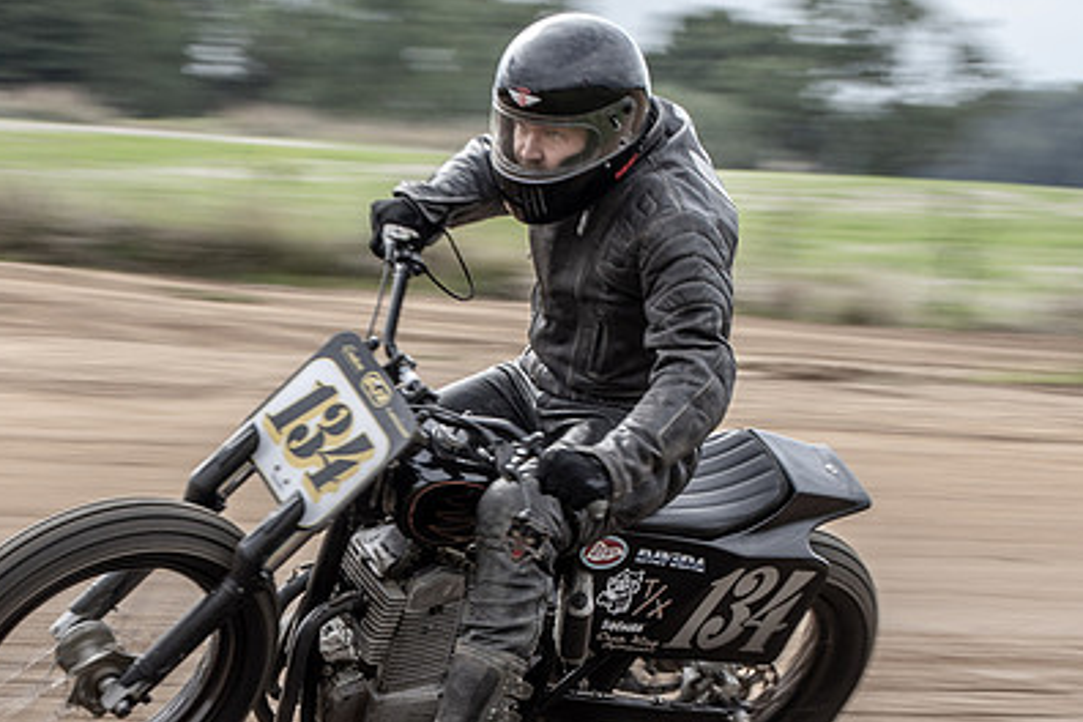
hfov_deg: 6.9
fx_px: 8994
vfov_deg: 4.6
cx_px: 300
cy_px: 460
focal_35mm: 299
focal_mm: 82
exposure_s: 1/125
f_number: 10
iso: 125
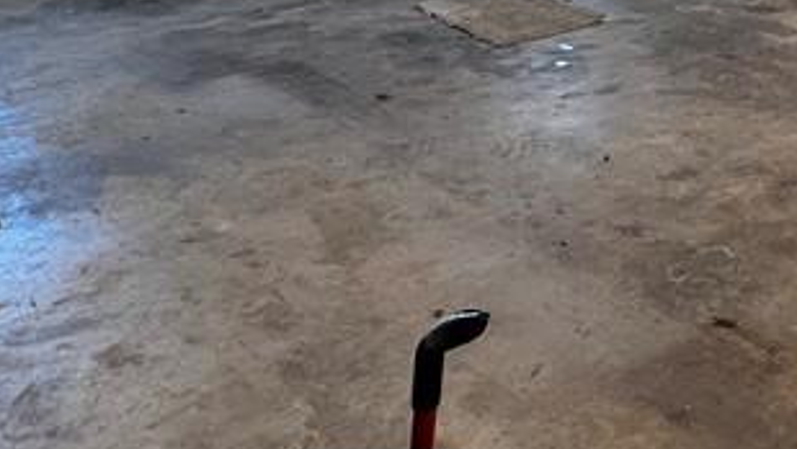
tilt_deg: -4.1
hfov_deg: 37.2
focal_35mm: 47
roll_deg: -0.8
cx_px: 861
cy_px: -194
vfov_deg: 21.9
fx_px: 994
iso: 125
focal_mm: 1.57
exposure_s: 1/60
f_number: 1.8
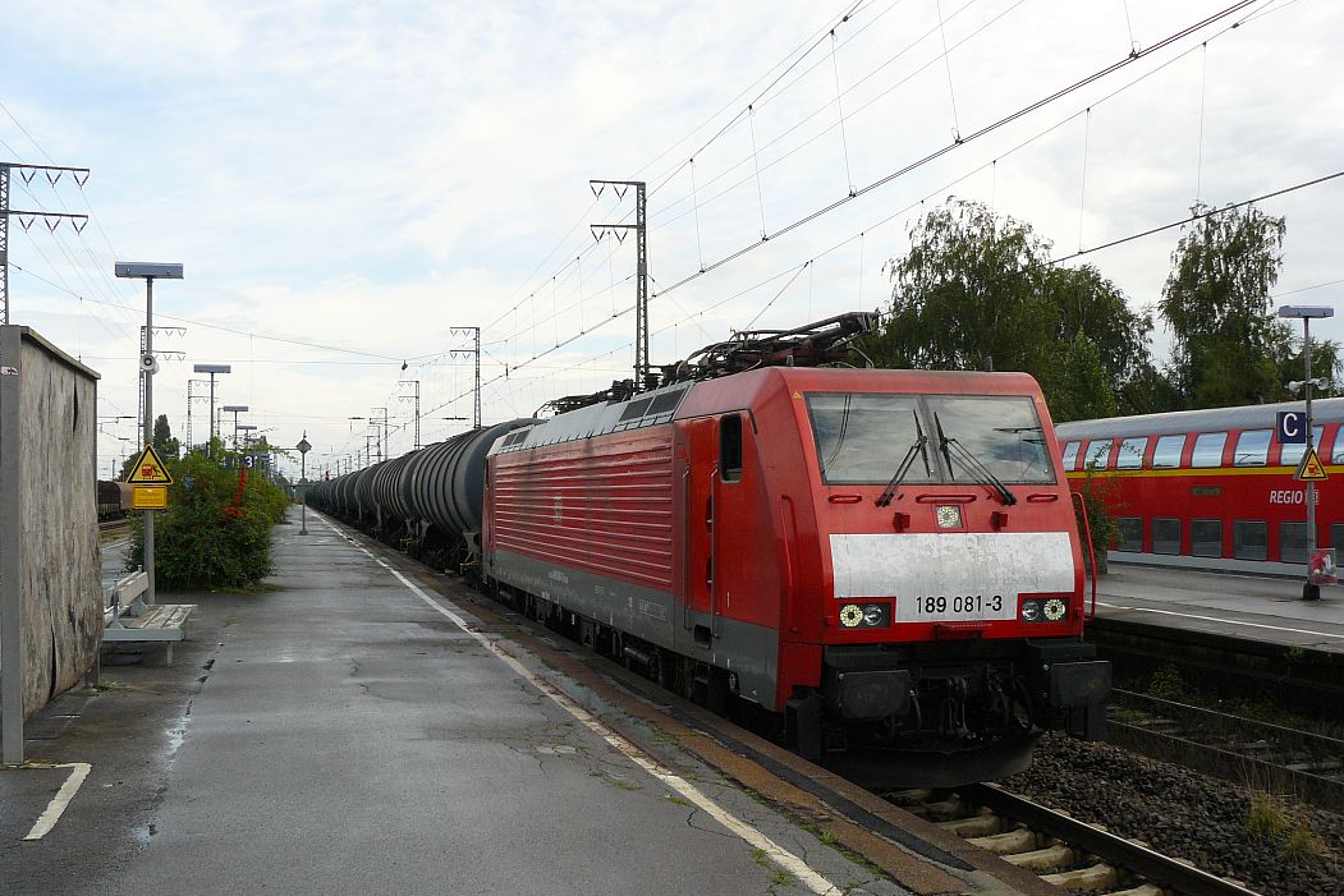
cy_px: 504
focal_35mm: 38
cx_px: 672
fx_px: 1419
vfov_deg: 35.0
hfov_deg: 50.7
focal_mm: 6
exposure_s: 1/320
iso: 100
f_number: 5.6
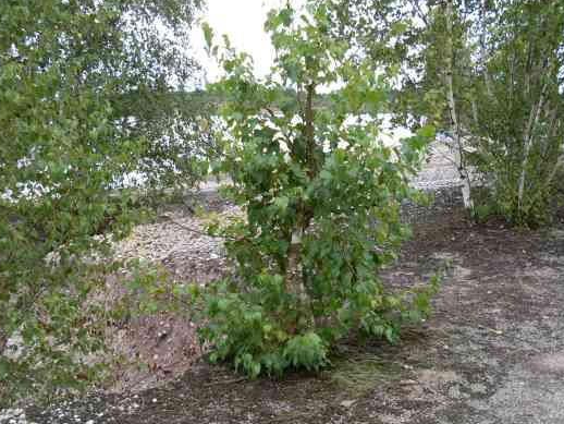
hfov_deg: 42.9
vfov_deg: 32.9
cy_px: 242
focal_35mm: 44
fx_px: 717
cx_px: 292
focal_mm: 6.3
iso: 80
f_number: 2.8
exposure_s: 1/350
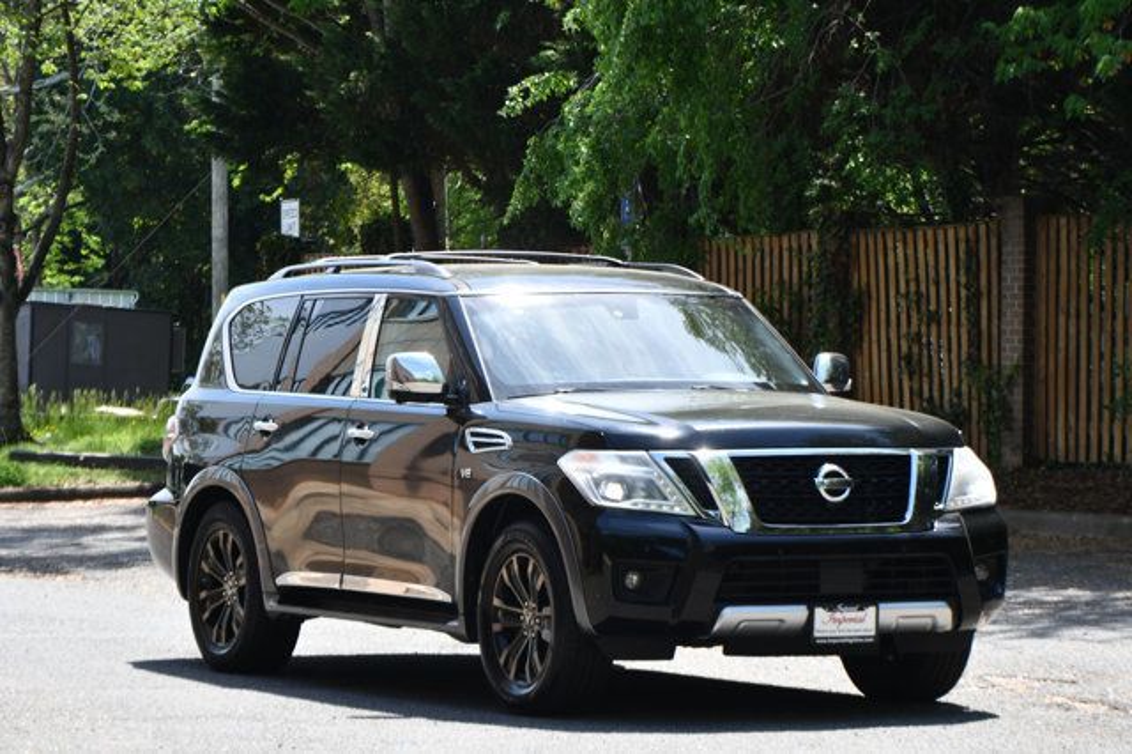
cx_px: 566
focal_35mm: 142
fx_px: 4463
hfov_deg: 14.5
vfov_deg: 9.7
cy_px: 377
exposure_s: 1/250
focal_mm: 95
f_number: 8
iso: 110
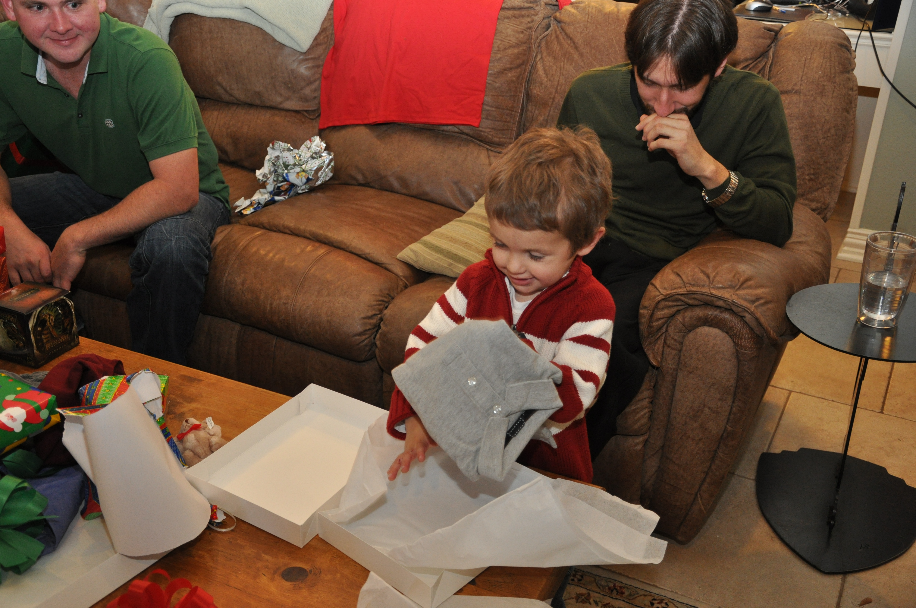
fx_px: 991
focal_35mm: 39
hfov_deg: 49.6
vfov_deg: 34.1
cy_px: 304
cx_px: 458
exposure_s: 1/60
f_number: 4
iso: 800
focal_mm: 26
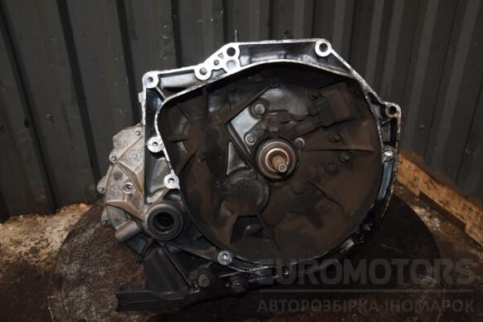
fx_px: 456
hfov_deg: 55.8
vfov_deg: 38.9
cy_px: 161
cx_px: 242
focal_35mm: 34
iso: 800
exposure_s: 1/60
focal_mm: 22
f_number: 5
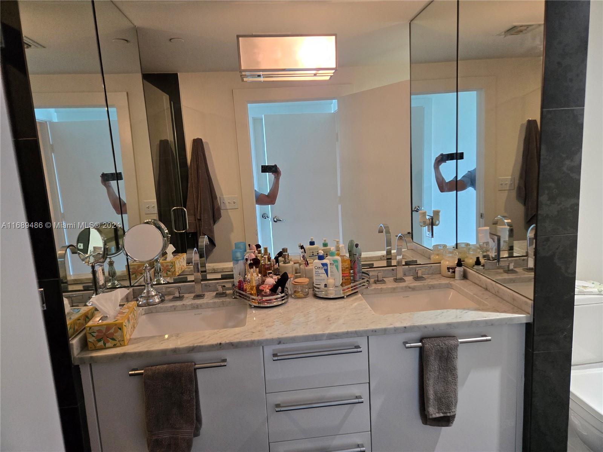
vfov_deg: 58.9
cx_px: 302
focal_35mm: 23
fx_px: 401
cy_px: 226
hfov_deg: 73.9
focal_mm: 5.4
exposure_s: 1/120
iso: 400
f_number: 1.8
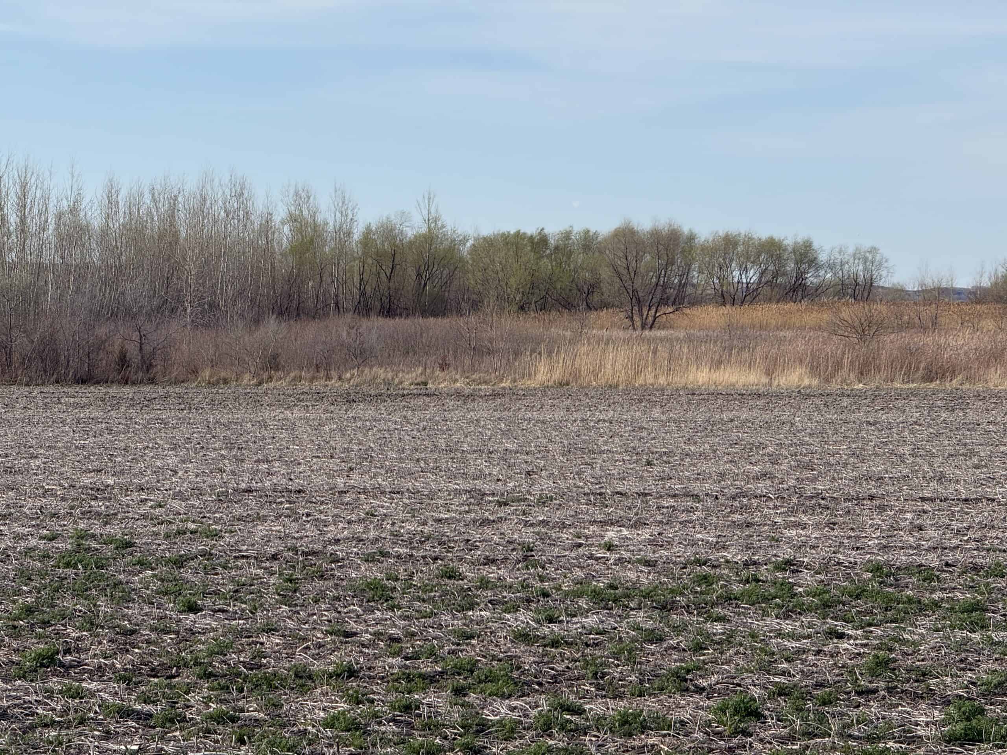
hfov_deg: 16.4
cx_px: 504
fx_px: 3491
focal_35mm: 120
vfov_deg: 12.3
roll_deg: +0.7
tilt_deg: -1.3
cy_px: 378
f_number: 2.8
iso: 64
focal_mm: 15.66
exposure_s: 1/1866
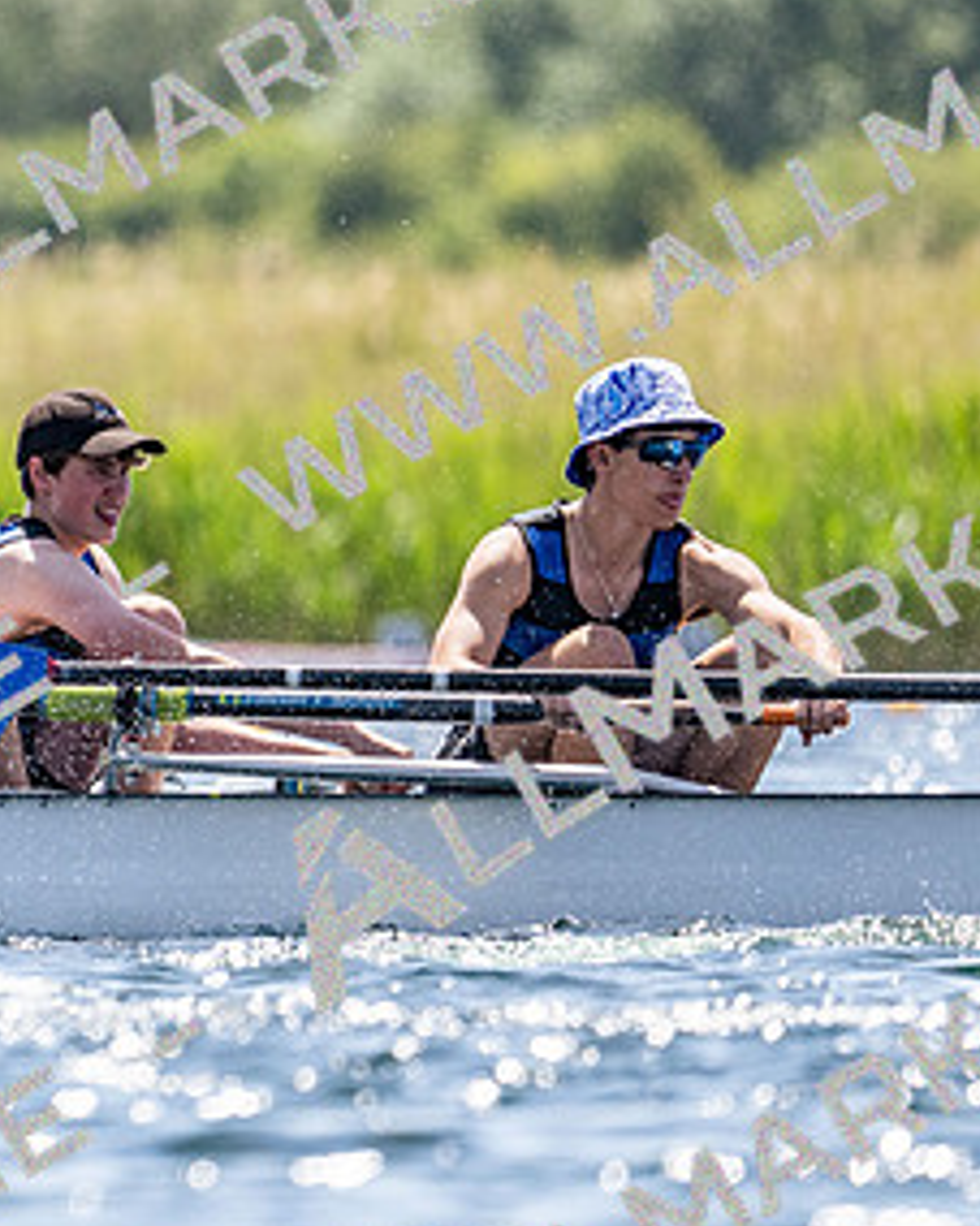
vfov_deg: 1.7
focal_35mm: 1150
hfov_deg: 1.3
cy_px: 604
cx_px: -78
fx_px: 41716
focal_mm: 400
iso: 250
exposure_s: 1/2500
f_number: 4.5
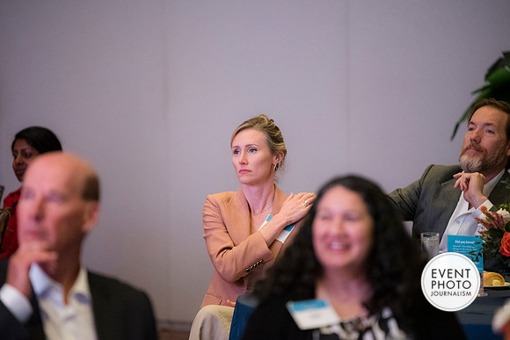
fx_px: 2834
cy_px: 170
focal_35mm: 200
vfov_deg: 6.9
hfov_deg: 10.3
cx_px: 255
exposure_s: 1/125
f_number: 2.8
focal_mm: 200
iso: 6400
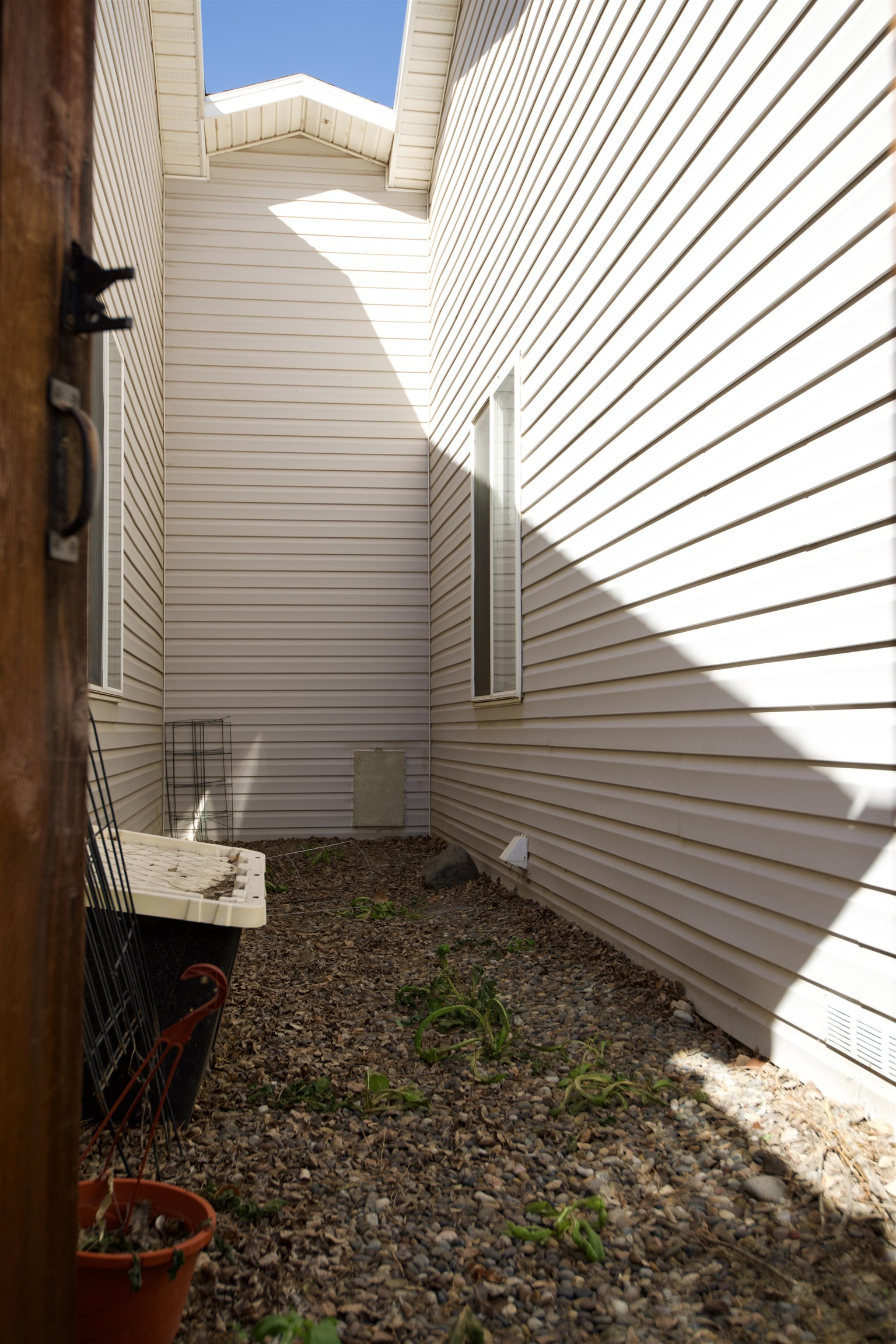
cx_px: 448
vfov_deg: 54.4
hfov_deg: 37.9
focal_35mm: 35
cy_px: 672
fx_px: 1307
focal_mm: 35
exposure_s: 1/400
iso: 250
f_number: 6.3
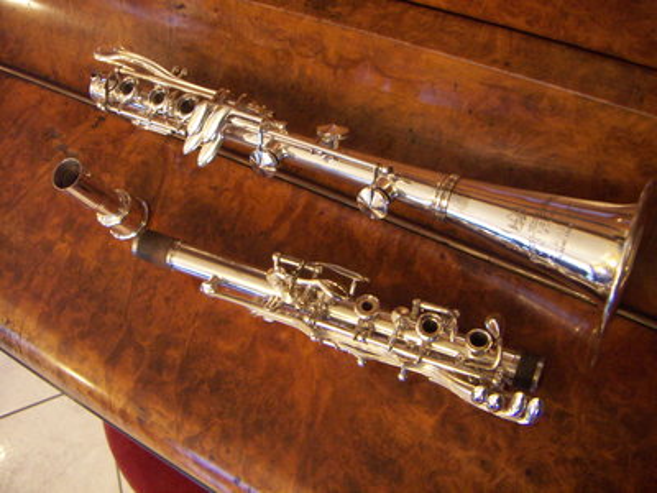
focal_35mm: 36
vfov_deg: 39.7
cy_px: 246
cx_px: 328
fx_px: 683
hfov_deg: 51.4
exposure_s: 1/10
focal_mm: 4.7
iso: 200
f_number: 2.8
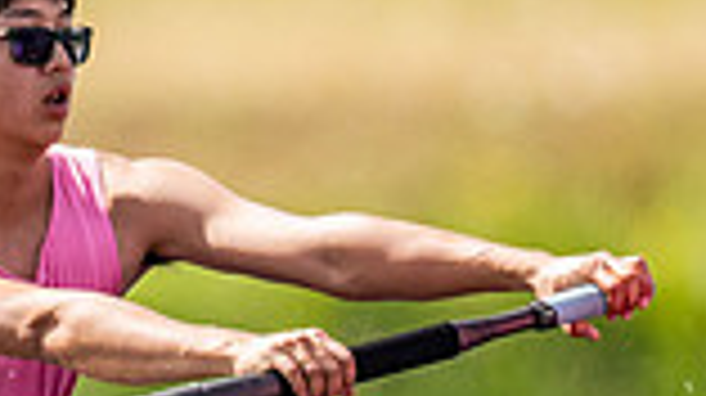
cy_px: 248
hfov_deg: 0.6
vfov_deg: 0.3
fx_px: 65054
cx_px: 355
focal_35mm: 3478
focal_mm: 600
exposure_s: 1/2500
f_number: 4
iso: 200
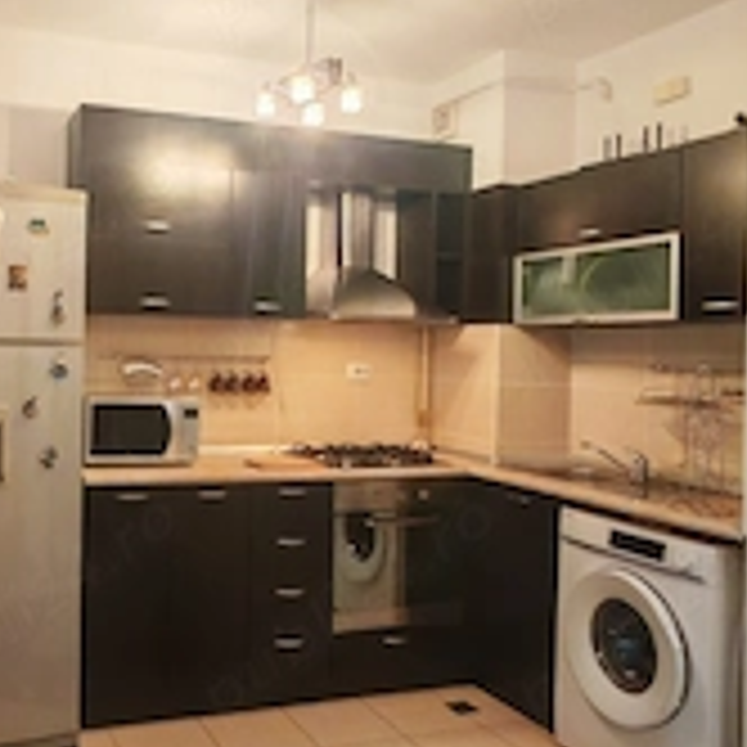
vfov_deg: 48.4
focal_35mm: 34
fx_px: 830
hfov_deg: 46.7
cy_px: 338
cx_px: 189
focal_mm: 1.96
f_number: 2.2
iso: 640
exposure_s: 1/50
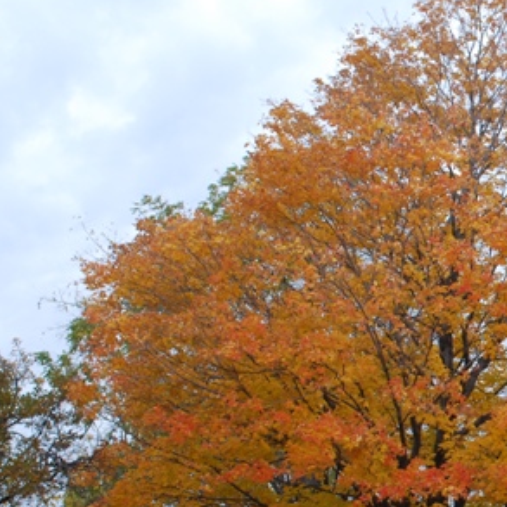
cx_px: 612
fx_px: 1508
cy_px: 331
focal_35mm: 91
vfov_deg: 19.0
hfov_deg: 18.1
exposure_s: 1/80
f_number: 8
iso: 200
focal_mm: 28
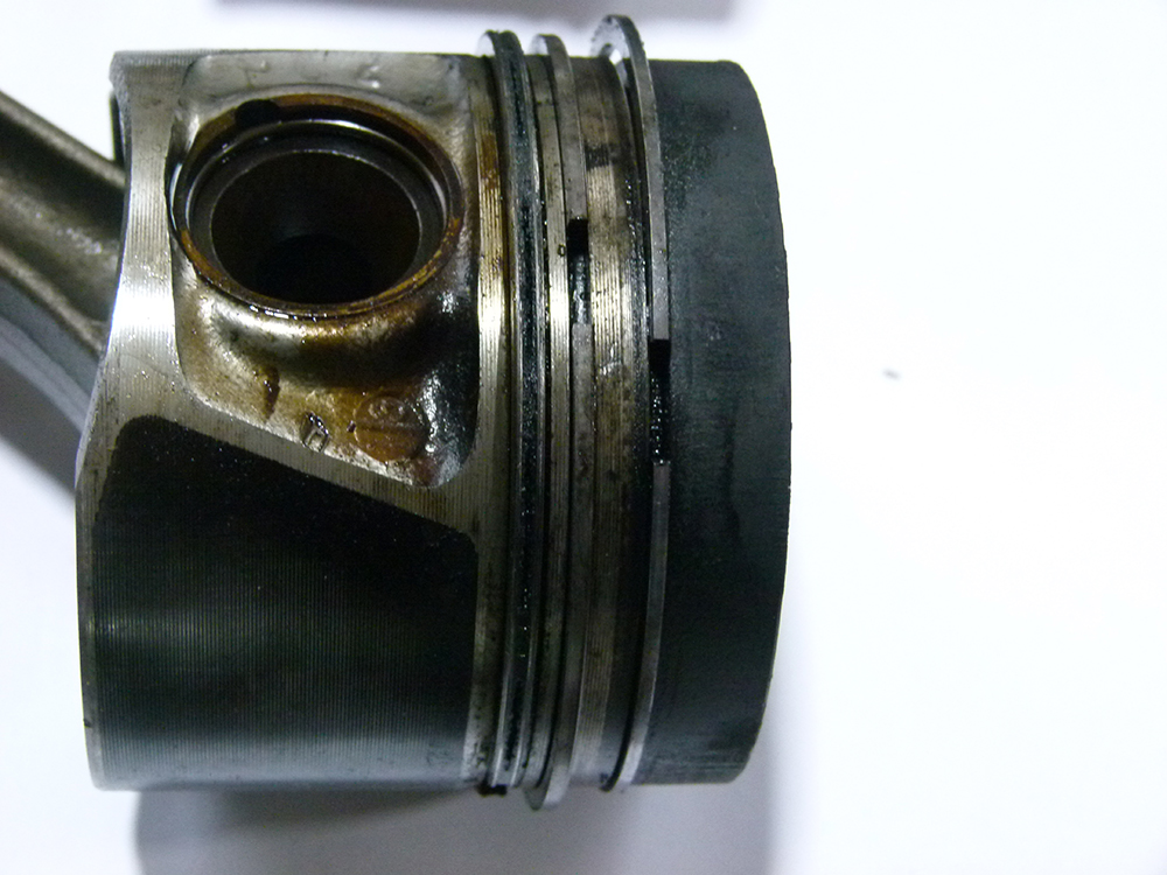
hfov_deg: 24.4
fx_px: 2697
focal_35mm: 80
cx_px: 584
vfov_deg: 18.4
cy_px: 438
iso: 400
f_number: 3.4
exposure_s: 1/50
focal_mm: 14.4
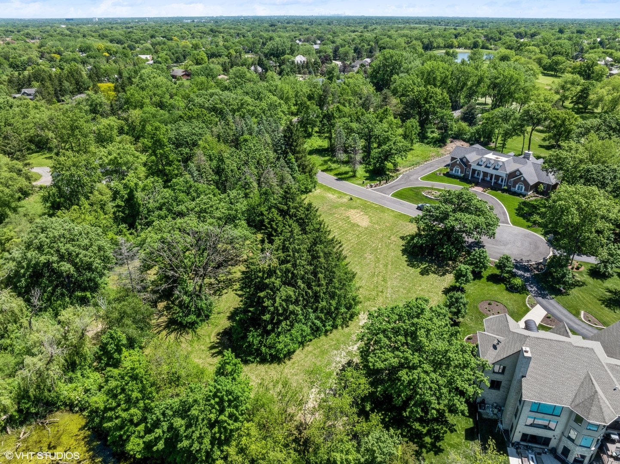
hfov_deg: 71.6
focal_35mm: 24
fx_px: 430
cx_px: 310
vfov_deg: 56.8
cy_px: 232
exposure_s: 1/120
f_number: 11
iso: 100
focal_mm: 12.29
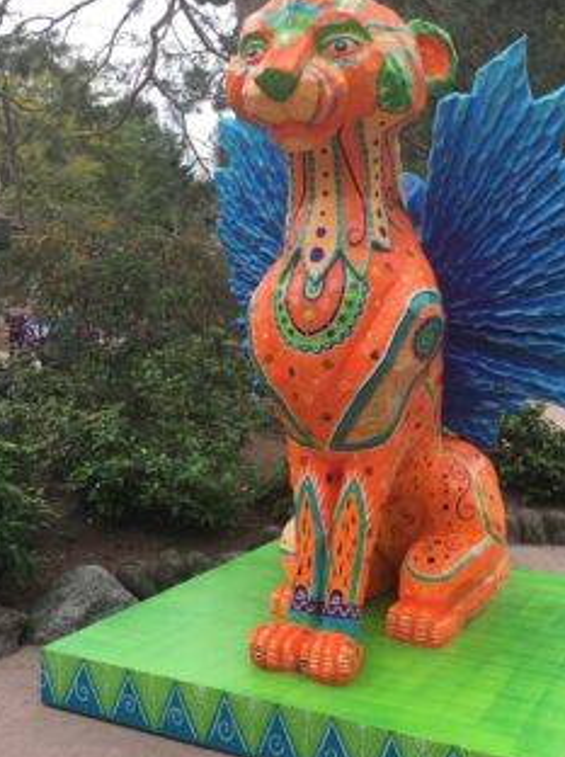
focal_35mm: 40
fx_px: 873
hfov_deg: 35.7
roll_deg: -0.9
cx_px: 337
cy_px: 393
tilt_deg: -5.1
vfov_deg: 46.9
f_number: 2.2
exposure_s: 1/234
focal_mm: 4.15
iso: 25
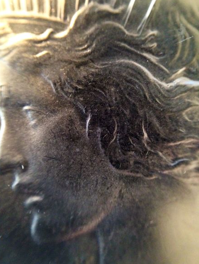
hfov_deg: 41.8
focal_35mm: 34
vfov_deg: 53.9
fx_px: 260
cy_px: 132
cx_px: 98
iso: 400
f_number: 2.4
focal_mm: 4.12
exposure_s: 1/20
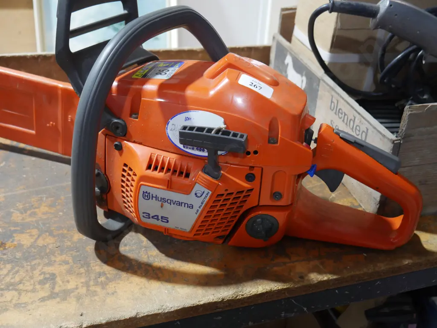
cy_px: 164
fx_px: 530
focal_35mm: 42
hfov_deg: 44.8
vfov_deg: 34.4
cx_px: 218
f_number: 4.6
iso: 1600
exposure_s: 1/60
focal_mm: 21
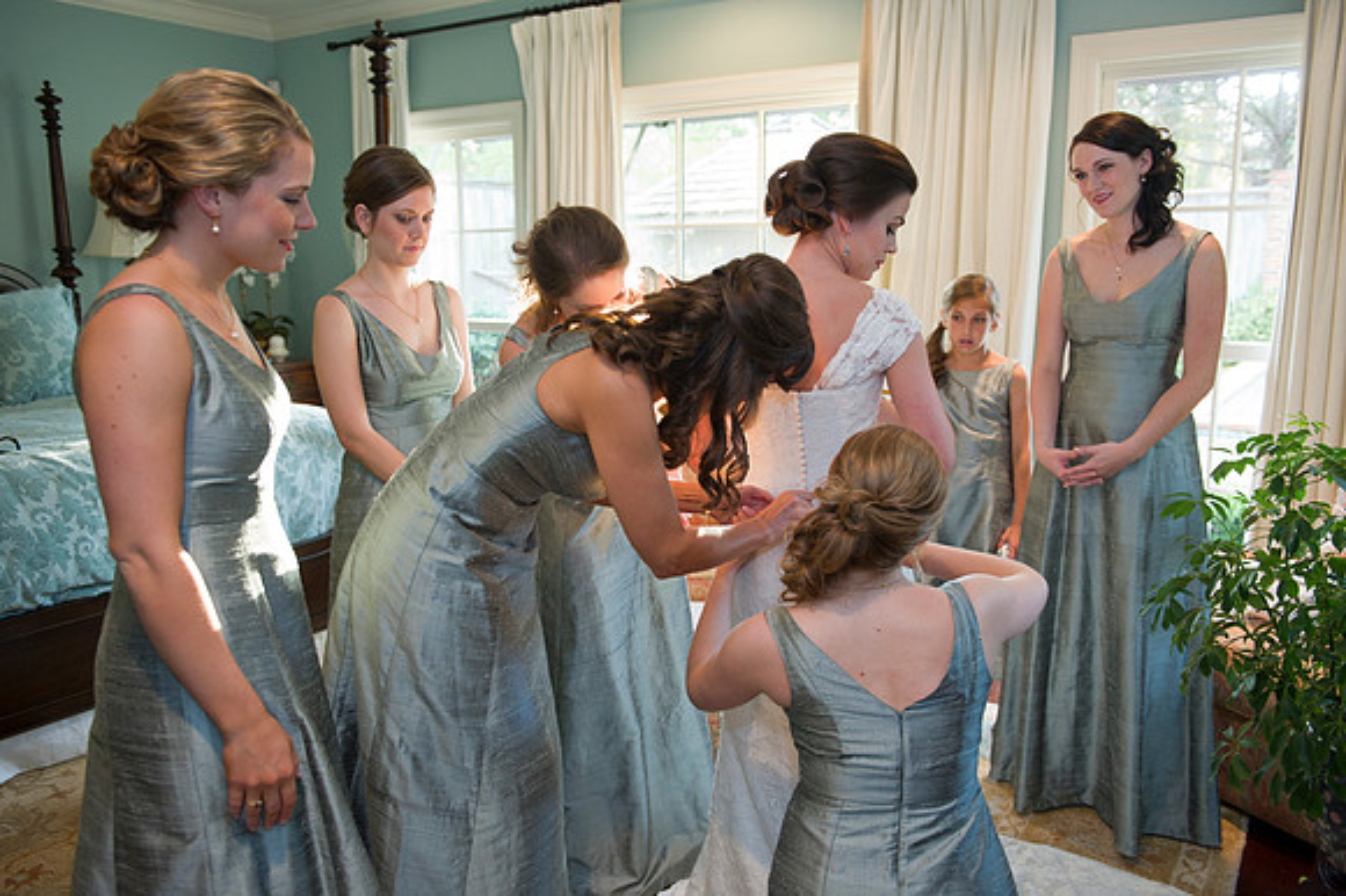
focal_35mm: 31
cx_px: 673
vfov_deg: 42.3
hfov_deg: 60.3
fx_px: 1158
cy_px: 448
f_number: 3.5
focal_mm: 31
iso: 1000
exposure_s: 1/80
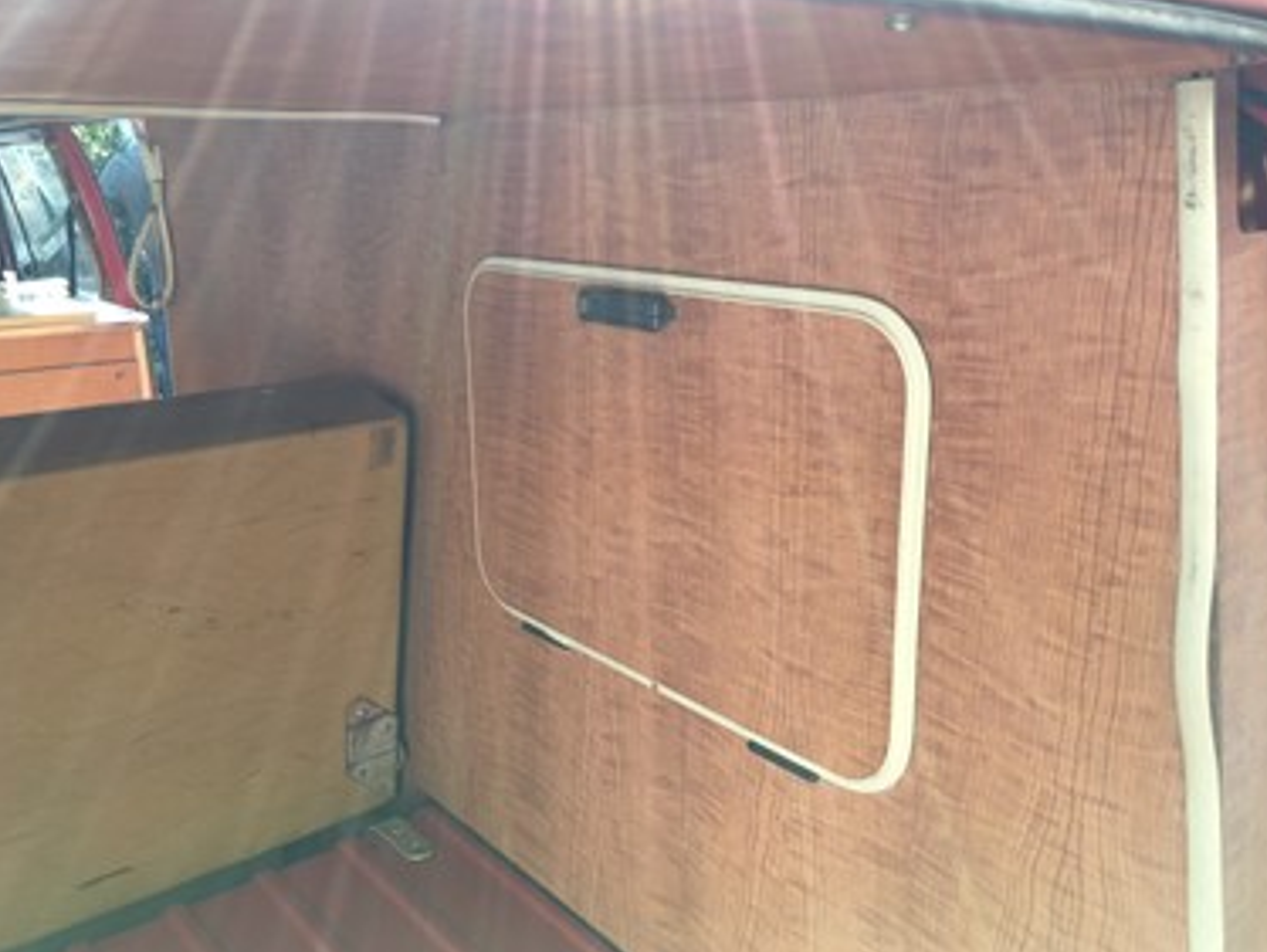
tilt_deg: -14.3
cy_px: 491
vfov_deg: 45.5
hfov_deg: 58.3
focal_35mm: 31
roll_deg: -2.5
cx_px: 640
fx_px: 1135
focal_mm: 4.15
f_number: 2.2
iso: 25
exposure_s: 1/114
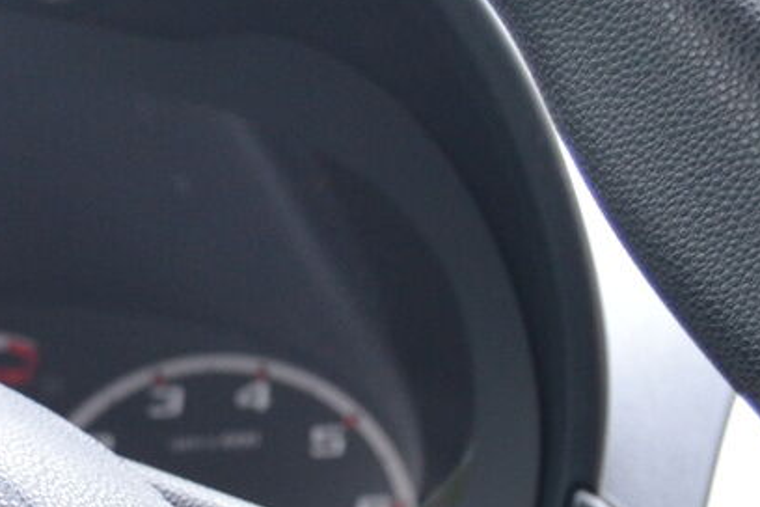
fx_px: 2681
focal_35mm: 127
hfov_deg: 15.2
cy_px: 884
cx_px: -291
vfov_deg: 10.2
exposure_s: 1/80
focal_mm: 18
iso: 400
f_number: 4.5
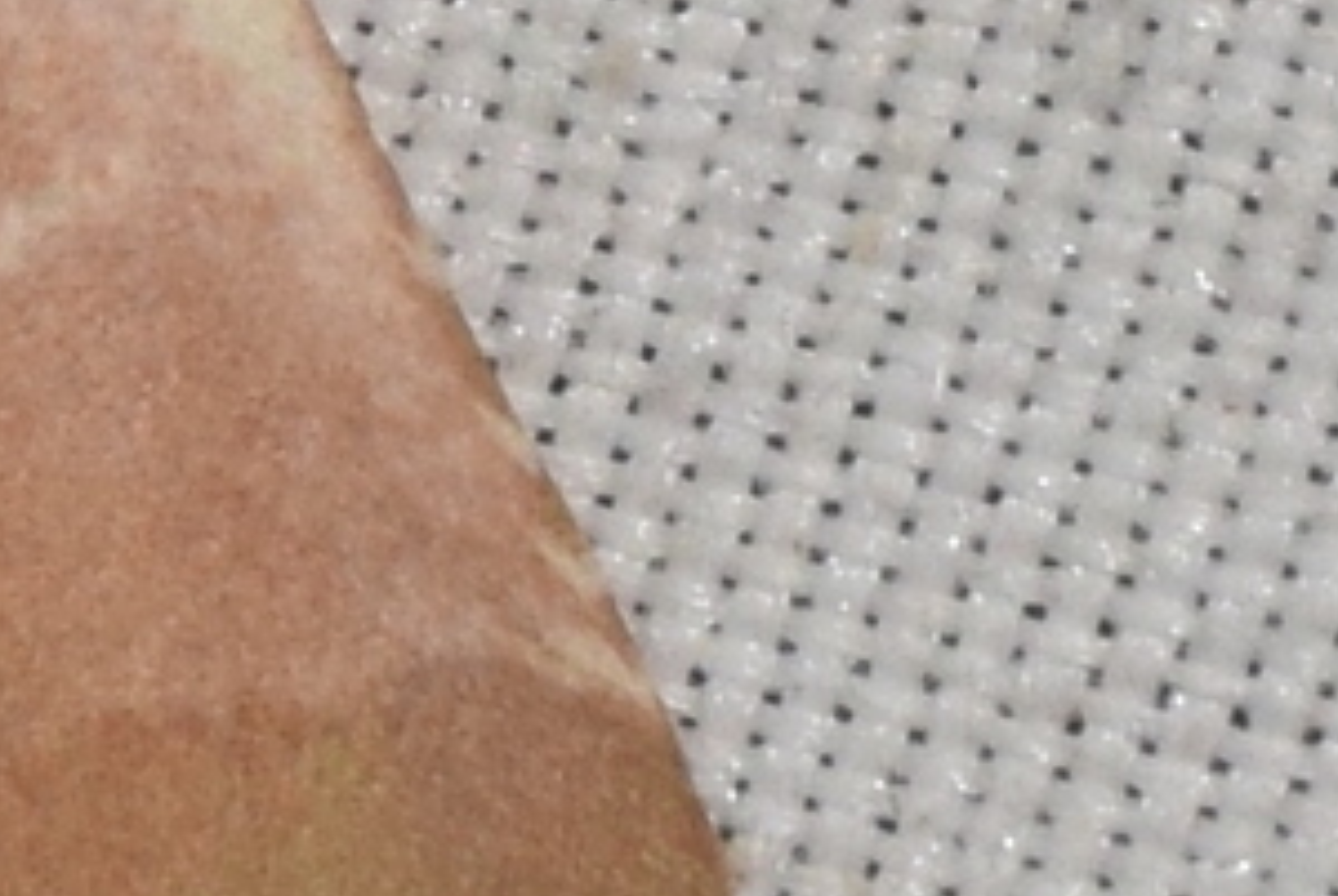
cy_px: -76
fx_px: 24938
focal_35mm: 670
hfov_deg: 3.1
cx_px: -355
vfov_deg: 2.1
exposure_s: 1/160
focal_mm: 140
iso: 500
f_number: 14
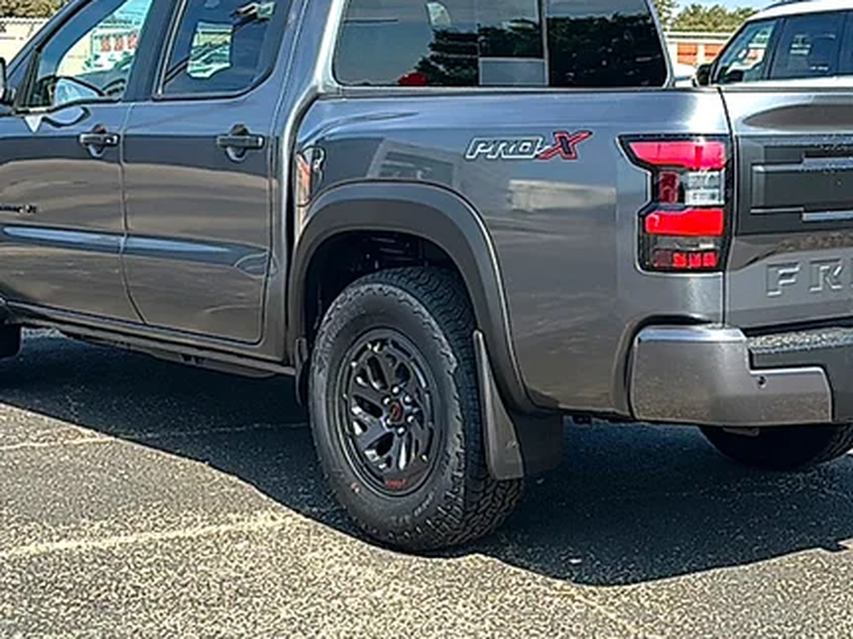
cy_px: 192
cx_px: 502
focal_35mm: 60
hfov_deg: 32.1
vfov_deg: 24.2
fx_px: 1479
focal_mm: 6.86
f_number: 1.78
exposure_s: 1/3497
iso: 80
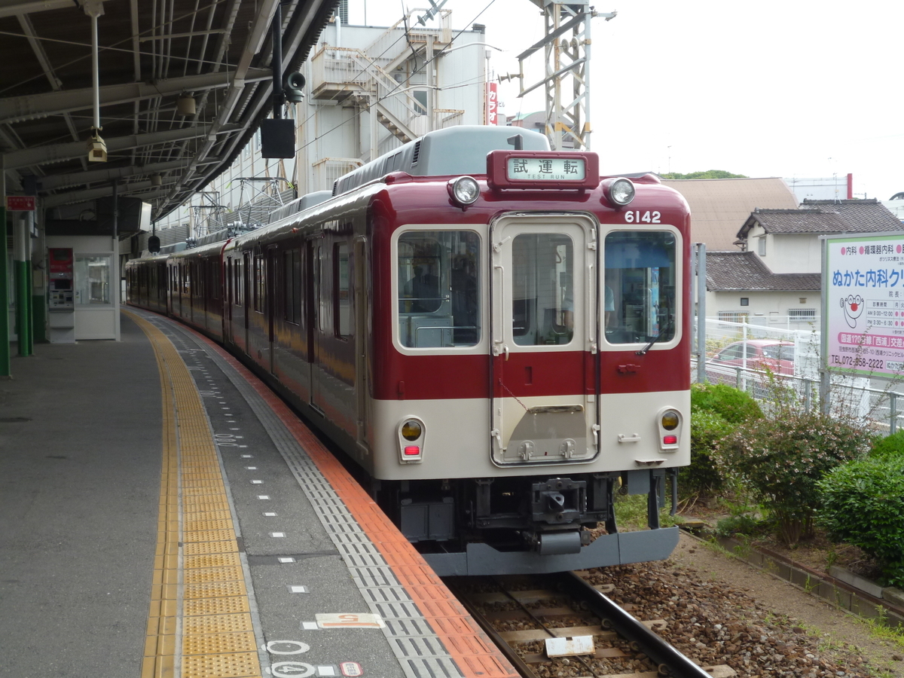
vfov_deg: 30.3
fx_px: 1254
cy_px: 339
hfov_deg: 39.7
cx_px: 452
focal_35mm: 48
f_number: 4
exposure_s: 1/200
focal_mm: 8.6
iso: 100
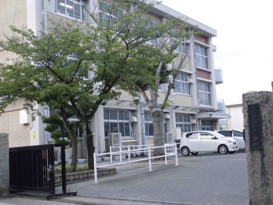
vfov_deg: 29.1
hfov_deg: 38.2
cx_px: 136
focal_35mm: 50
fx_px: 394
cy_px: 102
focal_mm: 9
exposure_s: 1/60
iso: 100
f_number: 4.5
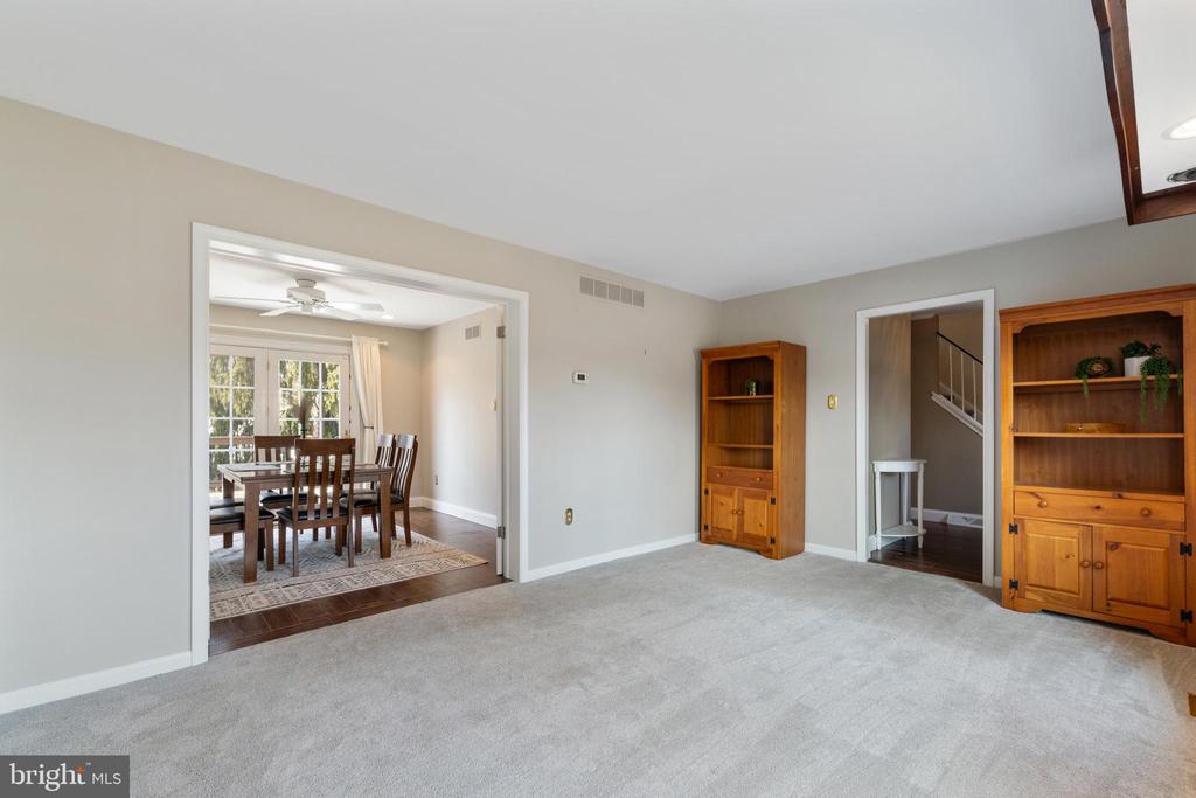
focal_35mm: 15
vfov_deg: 77.3
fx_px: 498
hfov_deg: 100.4
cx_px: 598
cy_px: 399
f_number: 8
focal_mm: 10
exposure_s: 1/125
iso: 400
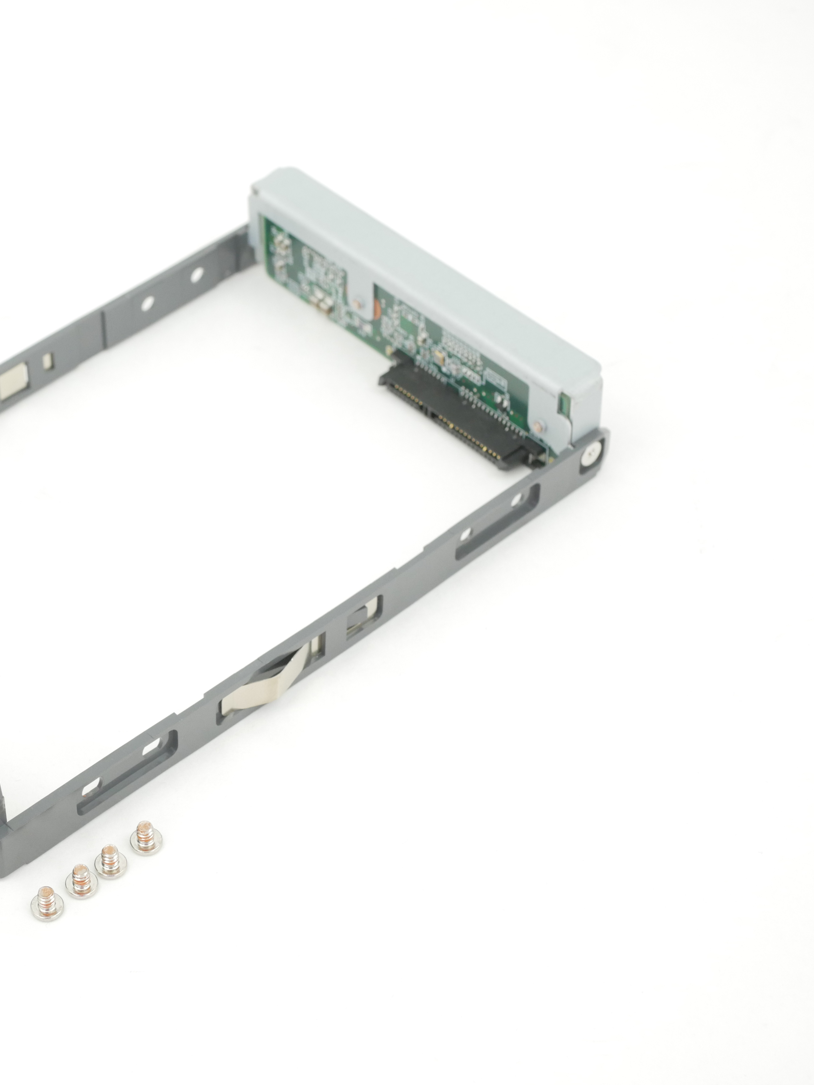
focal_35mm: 80
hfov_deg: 18.3
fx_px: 2508
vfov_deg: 24.4
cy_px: 542
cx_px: 150
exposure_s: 1/100
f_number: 5.6
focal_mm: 30
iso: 800
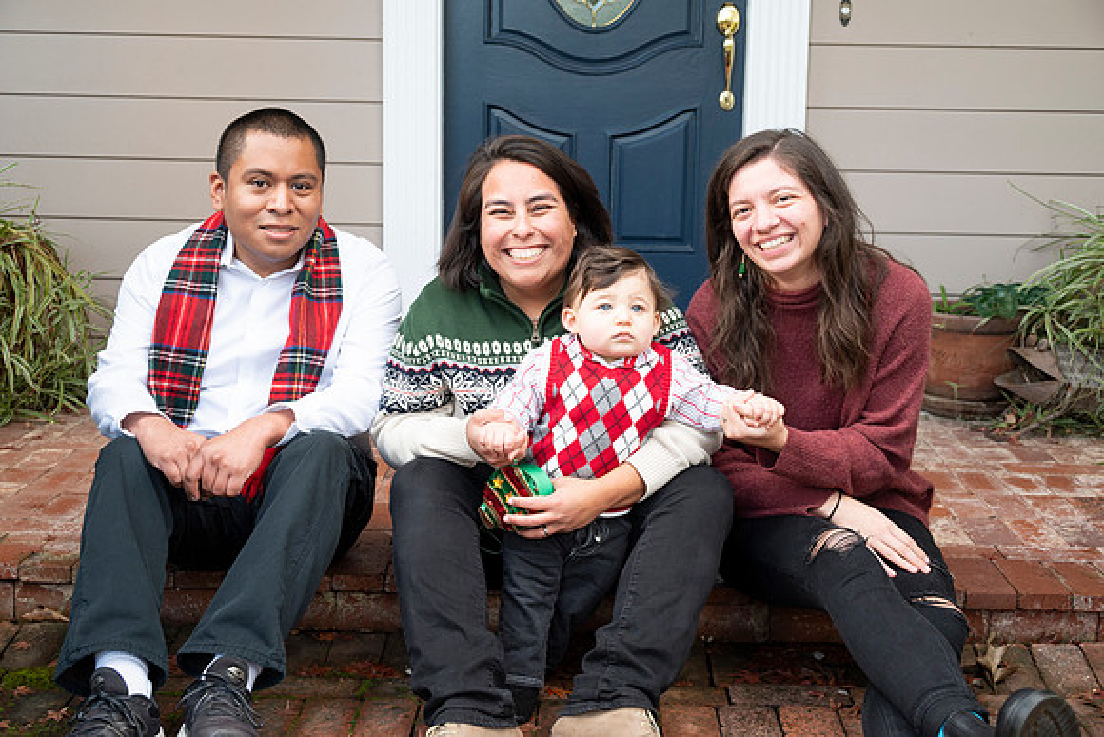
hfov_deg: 42.7
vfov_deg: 29.3
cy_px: 368
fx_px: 1411
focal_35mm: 46
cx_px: 552
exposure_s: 1/125
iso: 400
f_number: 5.3
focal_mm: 46
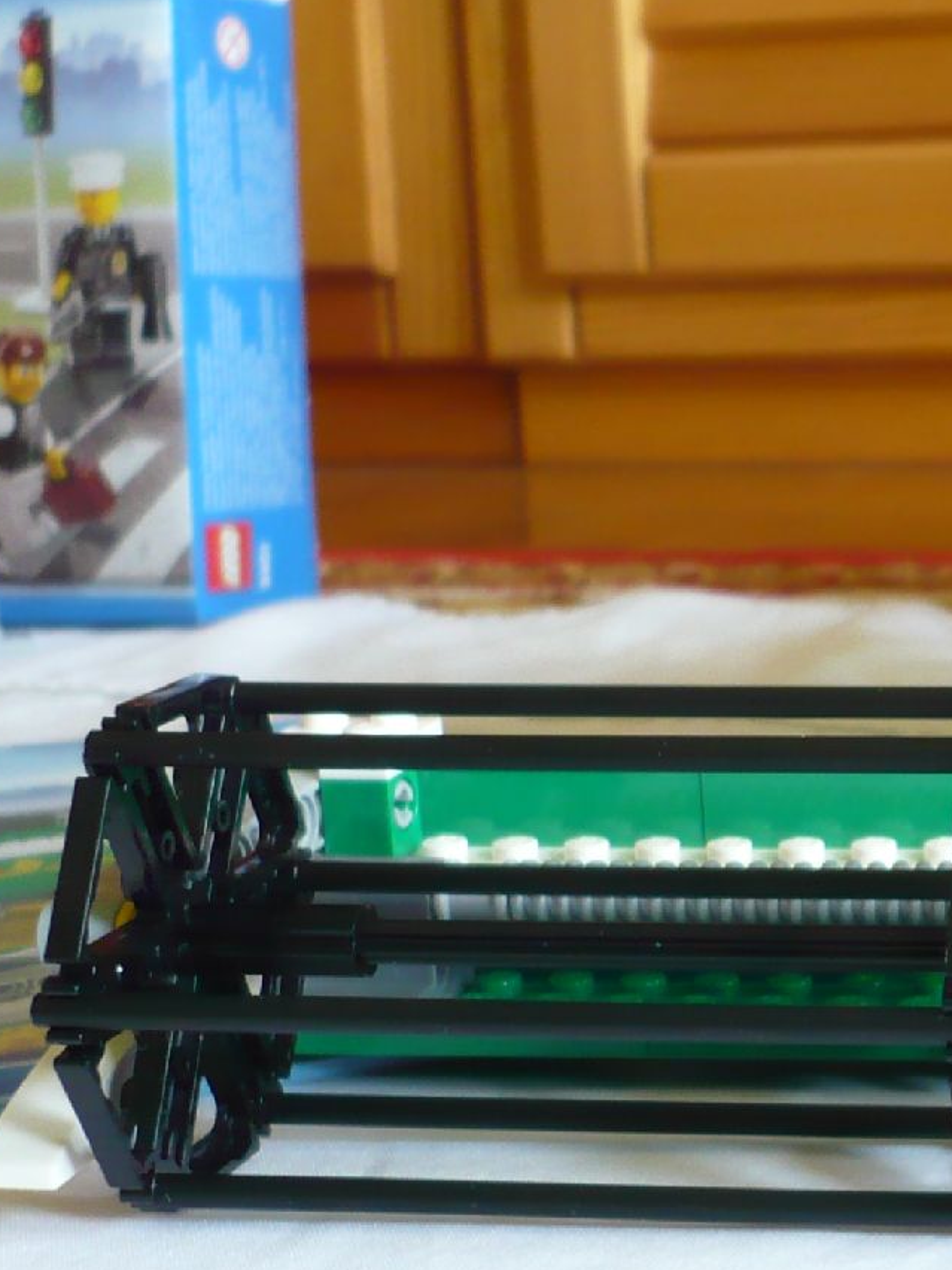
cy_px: 687
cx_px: 1376
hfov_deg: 16.7
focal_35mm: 81
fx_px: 2970
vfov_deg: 24.1
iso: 200
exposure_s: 1/30
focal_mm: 5.8
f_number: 2.8
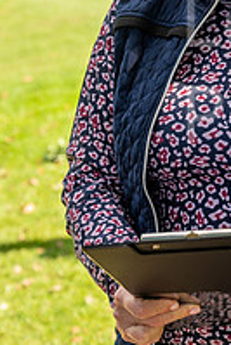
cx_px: 412
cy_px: 35
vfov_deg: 10.5
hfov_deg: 6.9
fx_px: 1873
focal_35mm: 195
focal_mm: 67
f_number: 6.3
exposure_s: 1/60
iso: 100
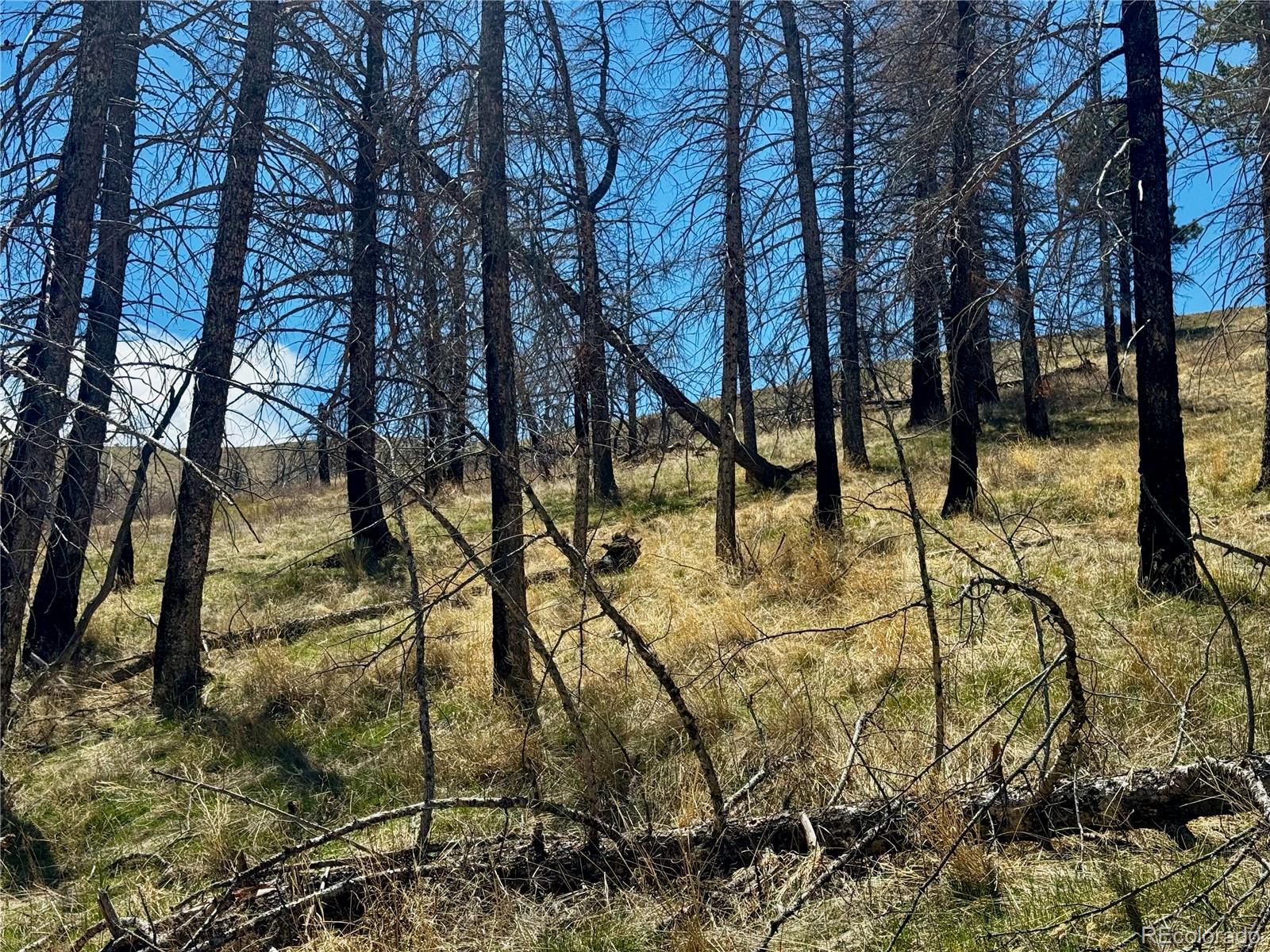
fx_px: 1761
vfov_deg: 30.3
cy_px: 476
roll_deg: -3.1
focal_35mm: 48
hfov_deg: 39.7
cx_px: 635
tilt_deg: +8.7
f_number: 1.78
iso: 64
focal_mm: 6.76
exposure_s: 1/3096
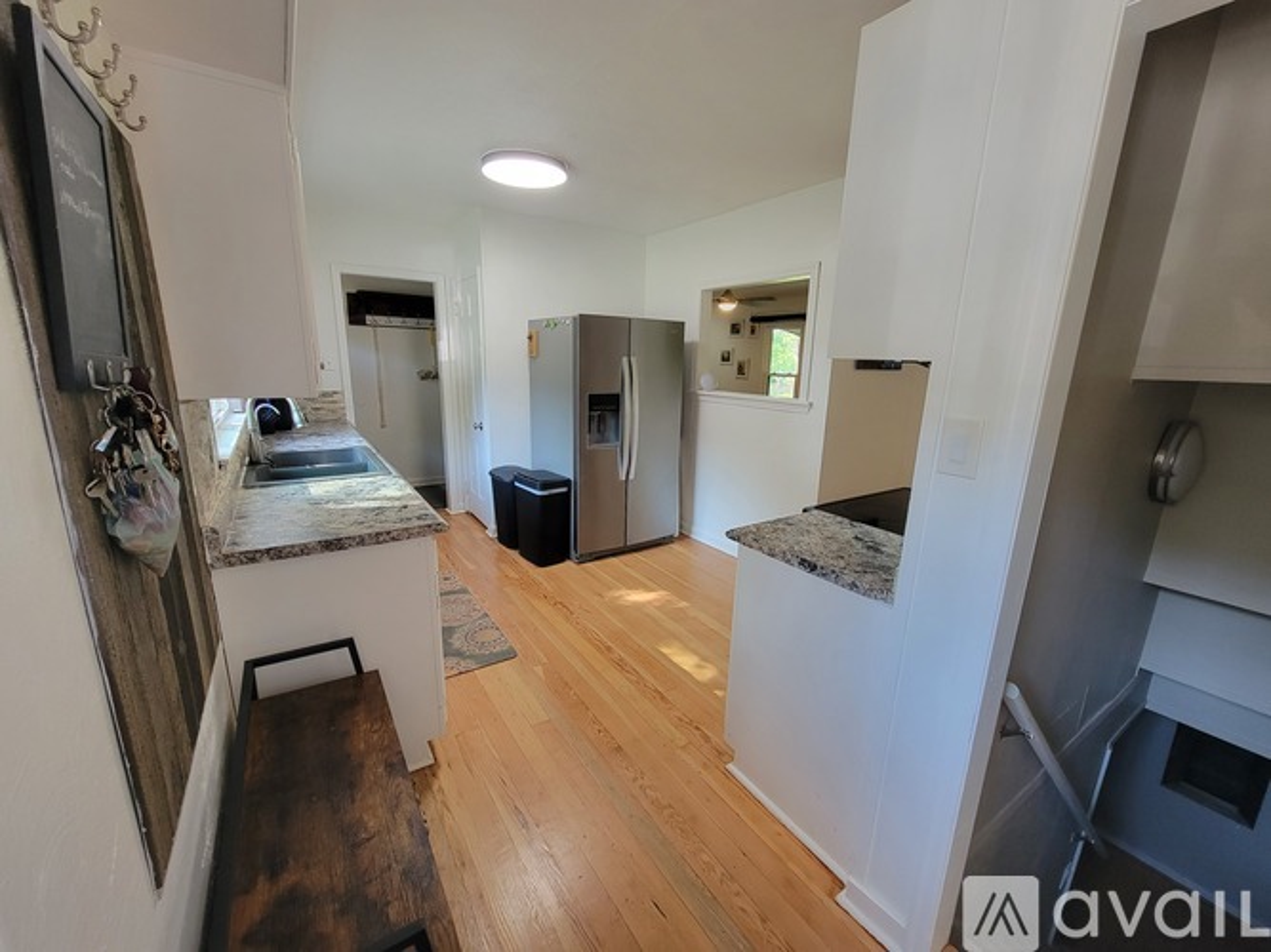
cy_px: 476
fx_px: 477
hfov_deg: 106.2
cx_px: 636
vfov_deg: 89.9
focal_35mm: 13
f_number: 2.2
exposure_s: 1/60
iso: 250
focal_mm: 2.2
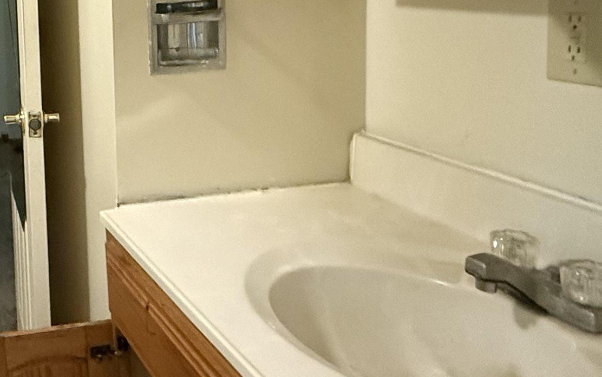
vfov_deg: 30.2
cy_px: 52
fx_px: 673
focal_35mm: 41
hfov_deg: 38.6
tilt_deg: -4.5
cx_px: -81
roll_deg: +4.2
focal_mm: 2.22
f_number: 2.2
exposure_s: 1/60
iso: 1000
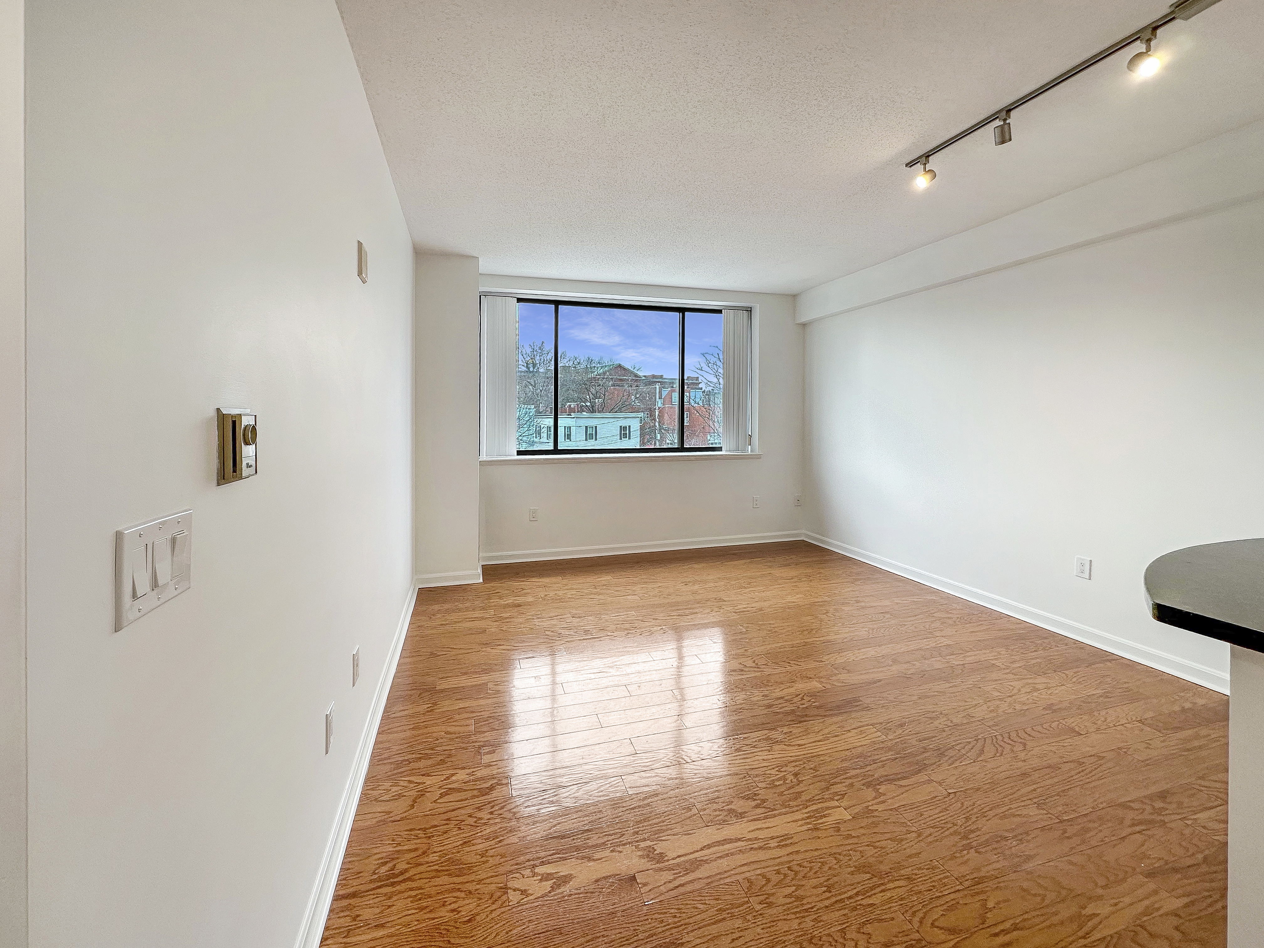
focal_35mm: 14
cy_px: 474
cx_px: 632
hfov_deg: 102.1
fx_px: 511
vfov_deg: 85.7
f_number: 2.2
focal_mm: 2.22
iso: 40
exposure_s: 1/159
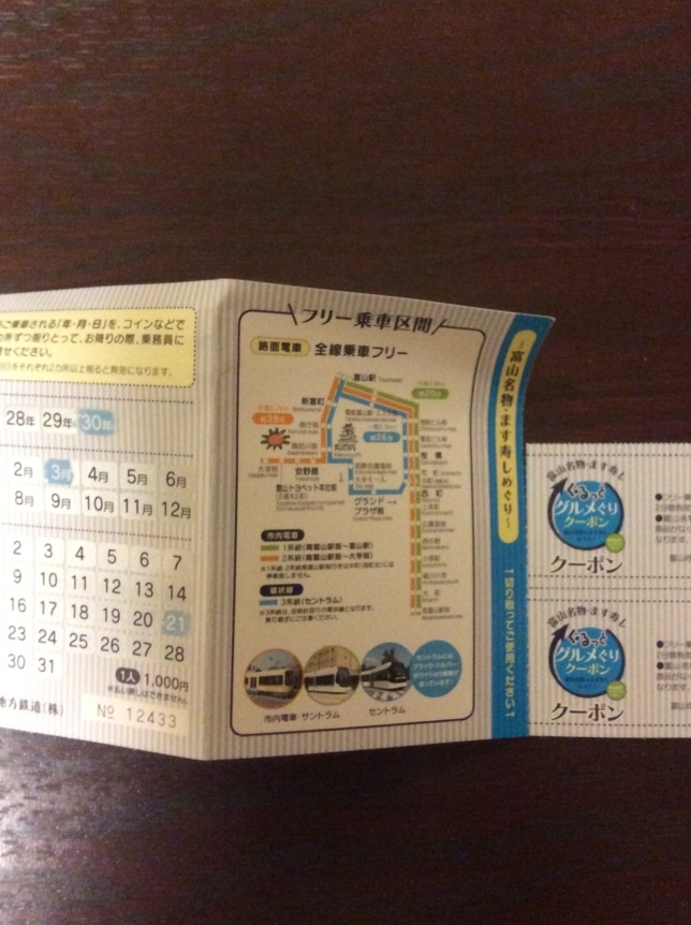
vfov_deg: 49.0
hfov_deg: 37.6
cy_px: 450
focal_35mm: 38
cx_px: 371
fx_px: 1014
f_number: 2.4
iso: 500
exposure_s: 1/15
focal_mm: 3.3
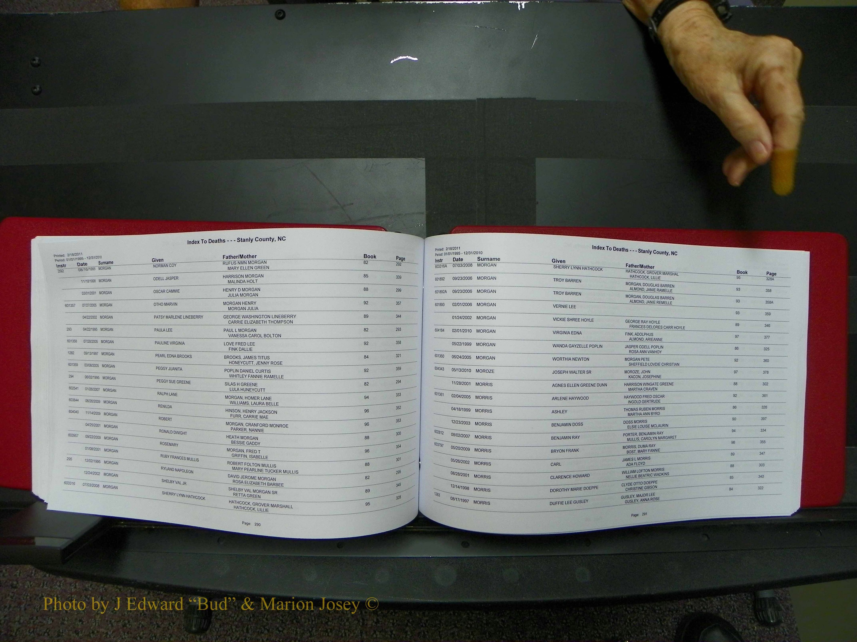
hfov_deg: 67.3
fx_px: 644
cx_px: 428
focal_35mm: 26
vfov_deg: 53.1
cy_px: 321
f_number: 2.8
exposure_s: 1/30
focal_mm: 4.6
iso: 100
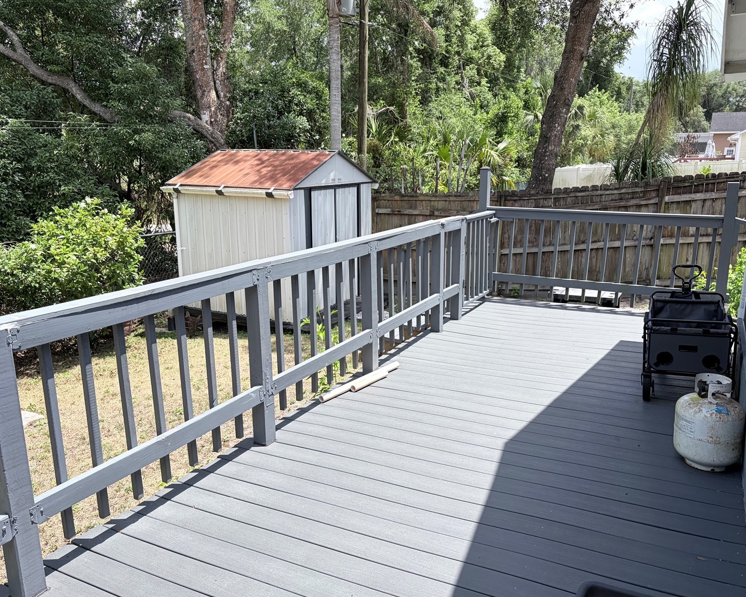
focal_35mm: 28
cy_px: 297
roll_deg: +1.0
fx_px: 618
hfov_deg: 62.2
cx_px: 378
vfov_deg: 51.5
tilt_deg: -11.7
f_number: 1.6
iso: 50
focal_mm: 5.96
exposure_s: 1/1626
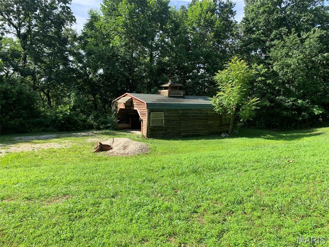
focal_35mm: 26
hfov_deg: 67.3
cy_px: 124
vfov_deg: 53.1
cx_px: 164
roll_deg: -1.0
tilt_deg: -4.5
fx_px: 247
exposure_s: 1/749
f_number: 1.8
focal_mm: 4.25
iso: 25
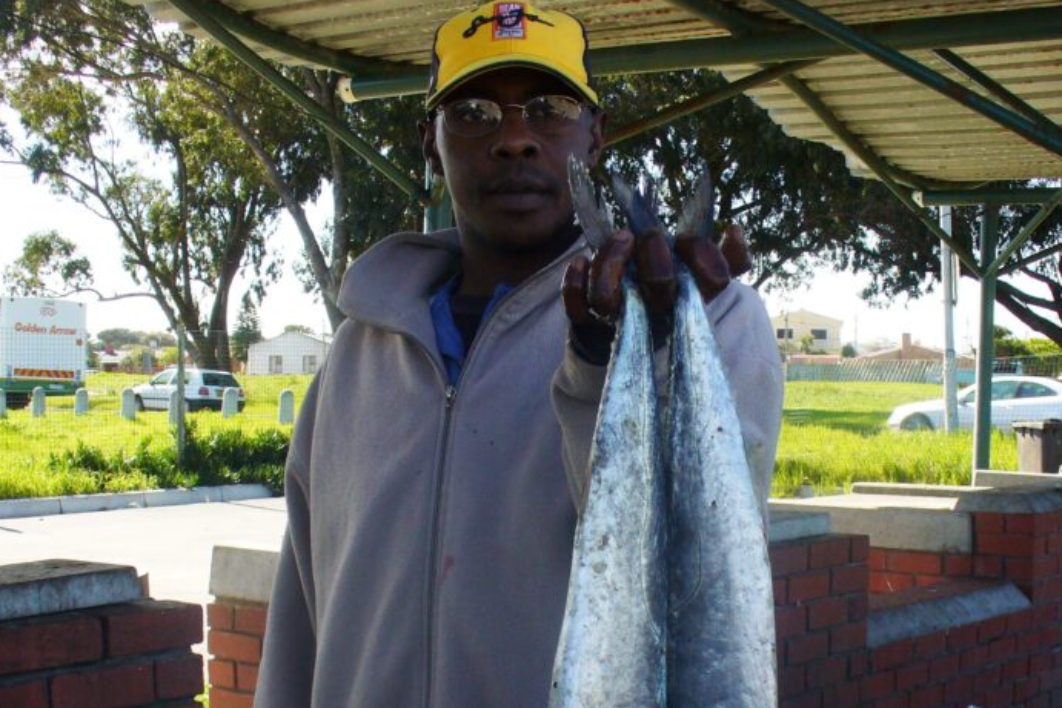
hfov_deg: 35.0
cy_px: 556
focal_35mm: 57
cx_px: 592
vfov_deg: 23.5
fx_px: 1682
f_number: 5.6
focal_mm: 6.1
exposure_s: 1/160
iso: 80
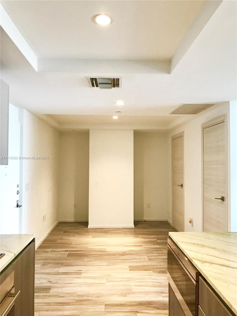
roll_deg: +0.2
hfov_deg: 49.7
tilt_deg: +1.7
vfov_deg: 63.4
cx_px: 118
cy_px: 158
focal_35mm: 28
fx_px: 256
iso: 40
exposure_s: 1/15
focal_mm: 3.99
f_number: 1.8
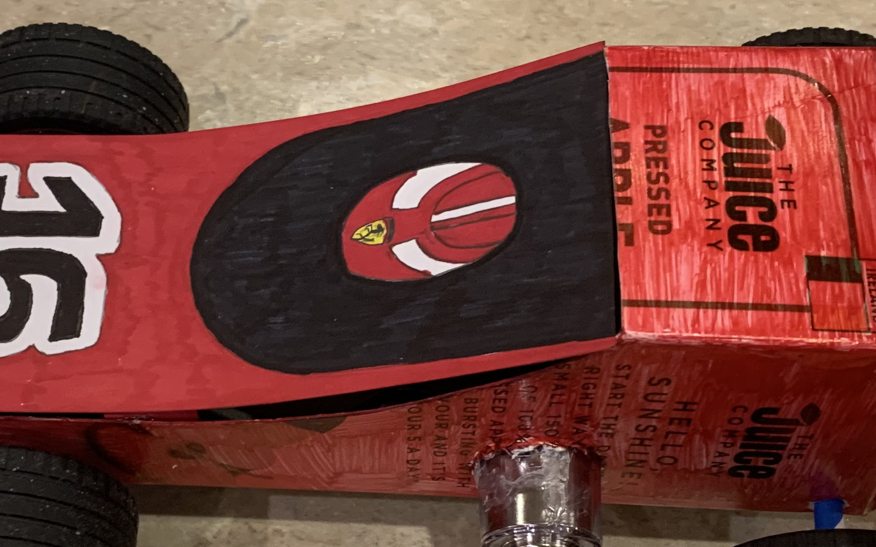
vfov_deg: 20.5
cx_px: 329
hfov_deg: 32.3
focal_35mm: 63
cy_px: 394
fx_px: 1504
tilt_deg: -60.5
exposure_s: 1/50
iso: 250
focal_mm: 4.25
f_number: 1.8
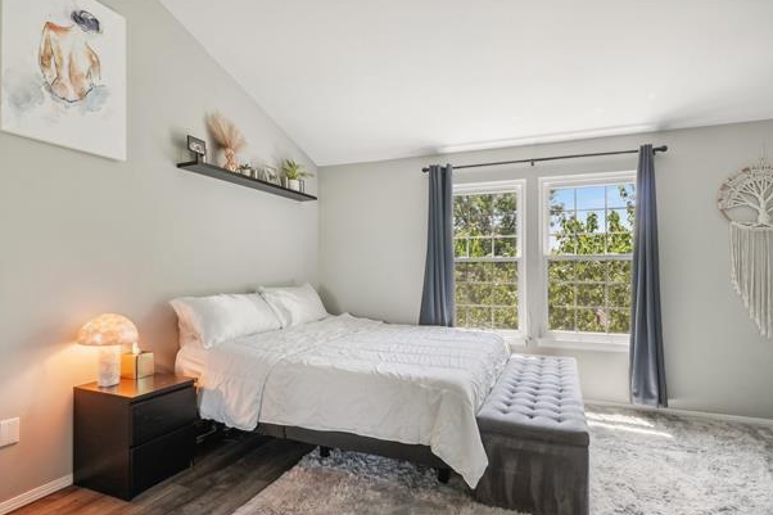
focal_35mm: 18
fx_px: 376
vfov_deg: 68.7
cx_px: 399
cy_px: 267
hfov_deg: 91.5
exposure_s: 1/30
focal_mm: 11
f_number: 8
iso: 320
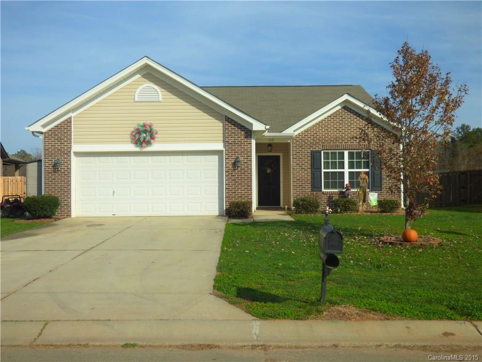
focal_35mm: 39
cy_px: 181
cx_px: 241
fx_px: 543
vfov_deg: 36.8
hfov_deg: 47.9
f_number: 4
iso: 100
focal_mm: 7.07
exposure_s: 1/1600
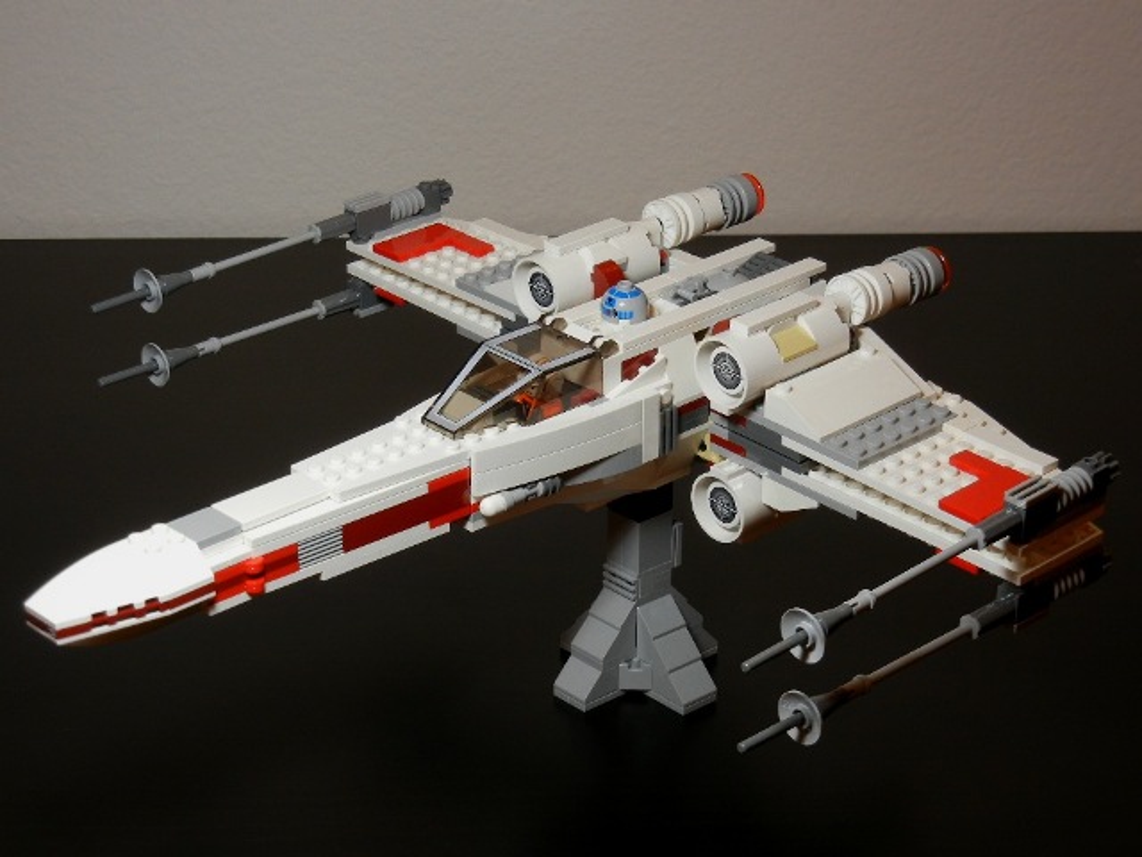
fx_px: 2540
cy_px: 428
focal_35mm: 77
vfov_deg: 19.1
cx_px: 571
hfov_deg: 25.3
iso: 166
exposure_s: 1/30
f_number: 4.3
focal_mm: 13.9
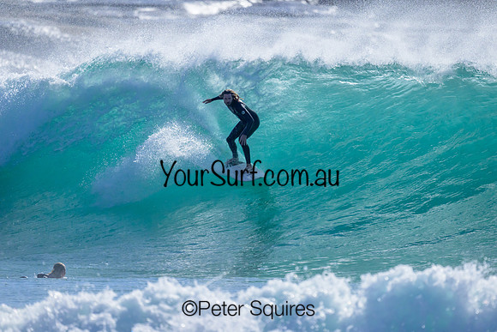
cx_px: 267
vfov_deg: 1.6
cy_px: 158
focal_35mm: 859
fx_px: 11857
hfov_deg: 2.4
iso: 2000
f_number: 6.3
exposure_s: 1/2000
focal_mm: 800
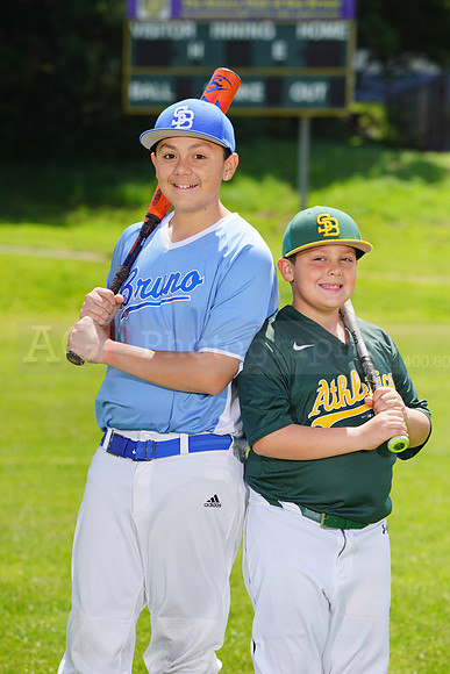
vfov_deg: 10.4
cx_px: 225
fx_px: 3710
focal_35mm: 198
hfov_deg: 6.9
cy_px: 337
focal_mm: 198
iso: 100
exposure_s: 1/250
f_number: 8
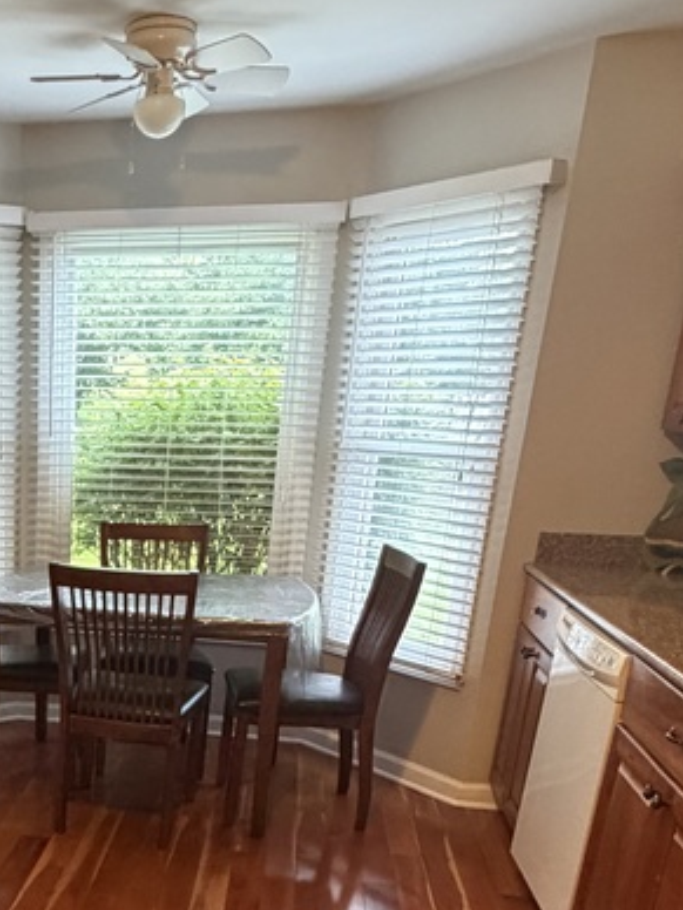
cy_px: 790
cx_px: 23
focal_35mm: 39
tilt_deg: -20.7
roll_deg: +0.0
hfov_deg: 34.0
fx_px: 1026
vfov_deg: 44.3
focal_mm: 2.22
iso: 500
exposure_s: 1/60
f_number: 2.2
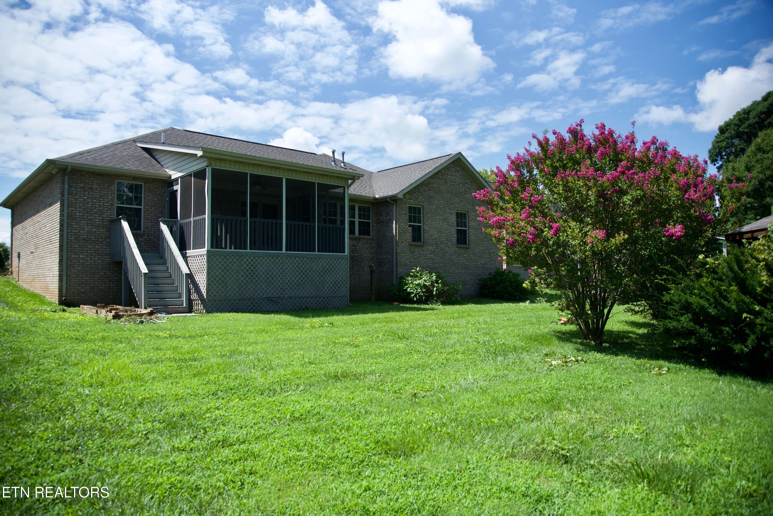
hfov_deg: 73.7
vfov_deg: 53.2
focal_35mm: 24
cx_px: 386
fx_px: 515
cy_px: 258
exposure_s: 1/2500
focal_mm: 24
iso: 250
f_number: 4
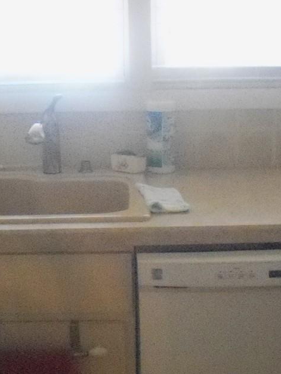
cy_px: 222
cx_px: 142
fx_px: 671
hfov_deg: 23.7
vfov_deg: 31.1
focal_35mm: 62
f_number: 3.5
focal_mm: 6.3
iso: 2000
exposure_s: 1/80
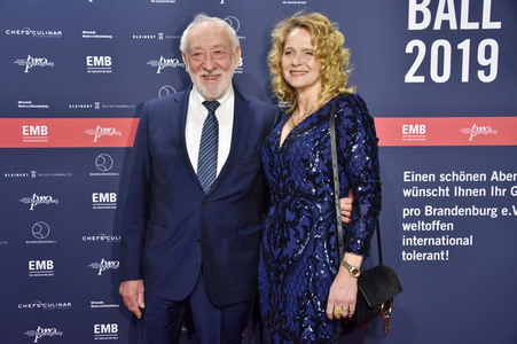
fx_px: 603
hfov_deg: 46.4
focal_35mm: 42
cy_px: 172
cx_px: 258
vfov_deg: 31.8
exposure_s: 1/160
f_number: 6.3
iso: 1000
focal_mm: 42
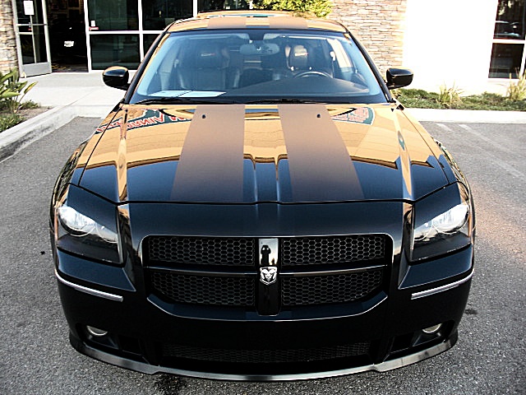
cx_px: 263
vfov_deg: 39.7
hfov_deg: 51.4
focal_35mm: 36
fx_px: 547
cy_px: 198
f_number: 2.8
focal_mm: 6.3
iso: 100
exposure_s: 1/100
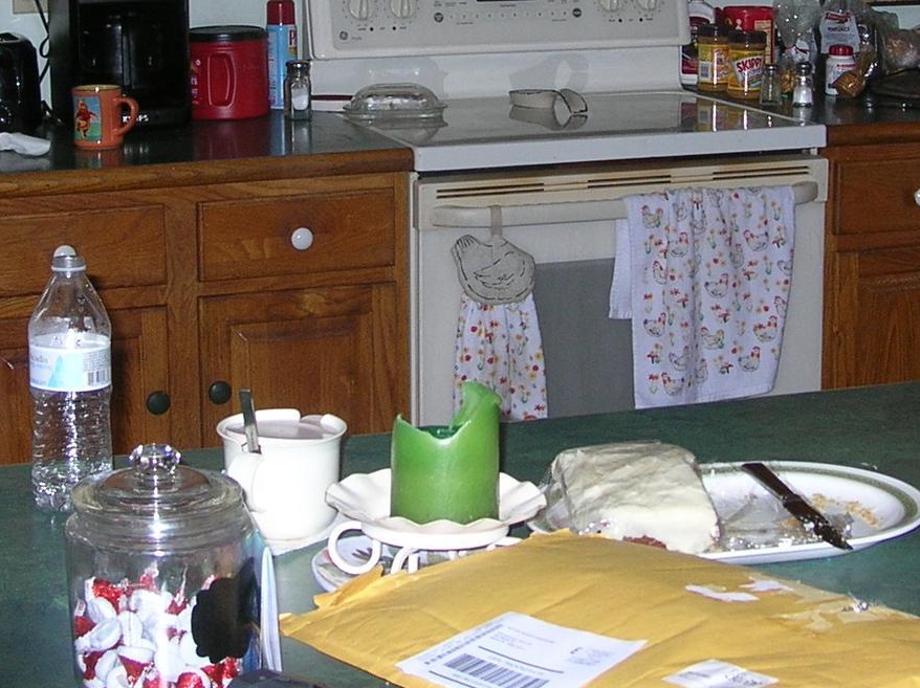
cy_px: 83
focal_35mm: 84
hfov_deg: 23.3
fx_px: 2231
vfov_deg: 17.3
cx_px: 510
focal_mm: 6
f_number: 2.7
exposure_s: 1/60.1
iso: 50
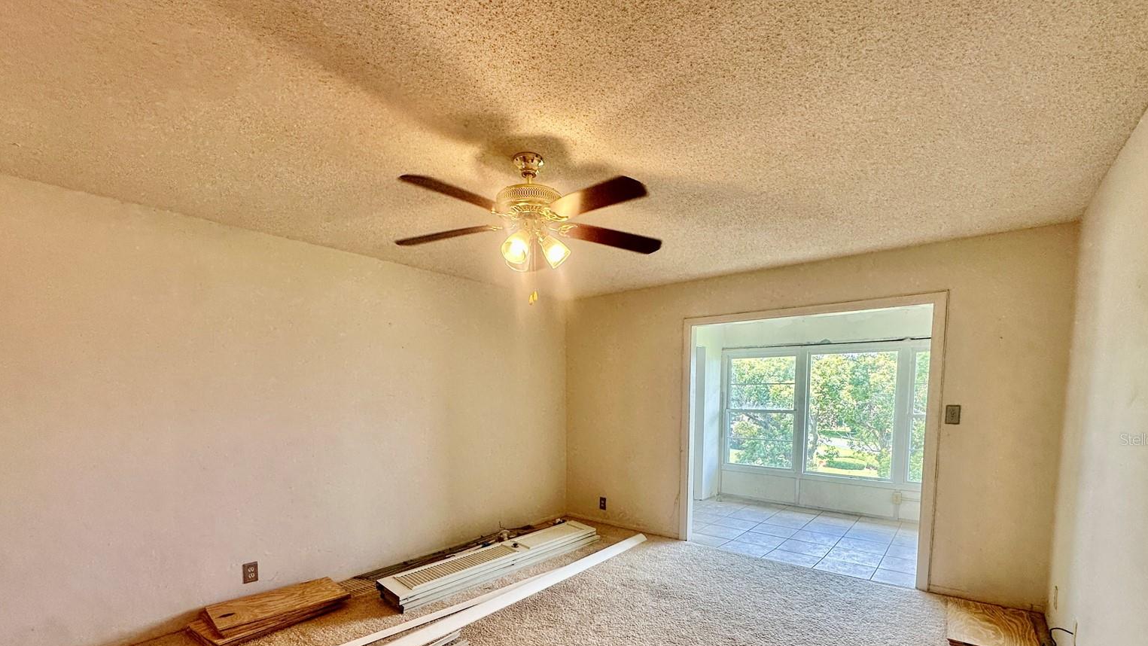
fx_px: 487
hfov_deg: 99.3
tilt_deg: -5.2
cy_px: 439
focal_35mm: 16
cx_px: 589
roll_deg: -0.6
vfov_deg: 65.0
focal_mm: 2.22
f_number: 2.2
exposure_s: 1/120
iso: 100
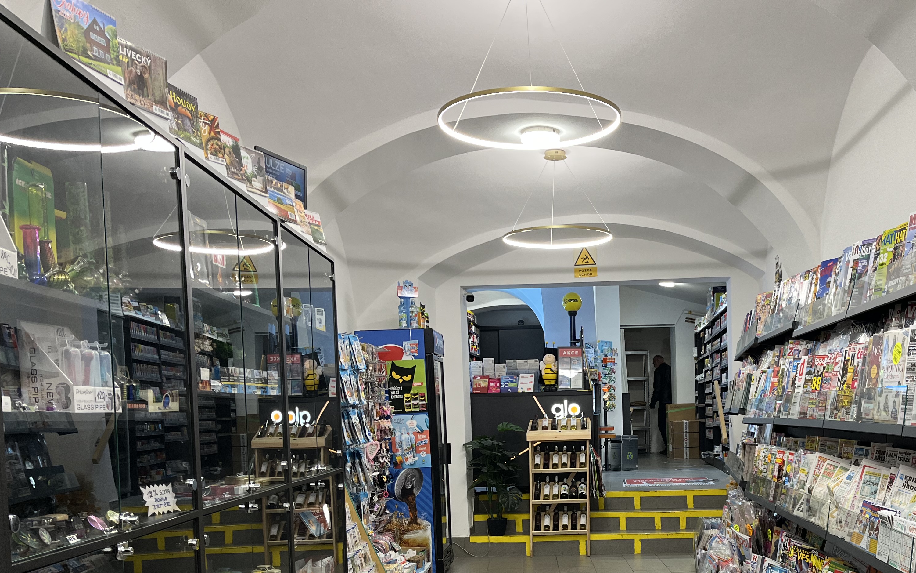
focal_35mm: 37
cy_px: 447
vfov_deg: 33.6
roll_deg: +1.9
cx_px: 591
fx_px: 924
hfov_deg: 52.0
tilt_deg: -3.1
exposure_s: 1/100
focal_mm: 5.1
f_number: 1.6
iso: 125
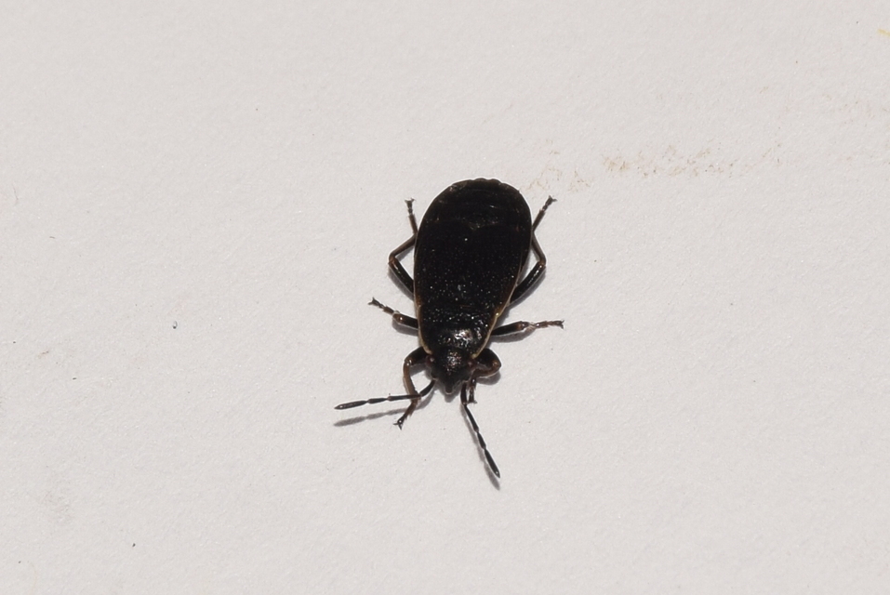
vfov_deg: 6.6
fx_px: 5196
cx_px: 445
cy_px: 298
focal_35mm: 210
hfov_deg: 9.8
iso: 100
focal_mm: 140
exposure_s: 1/200
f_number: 14
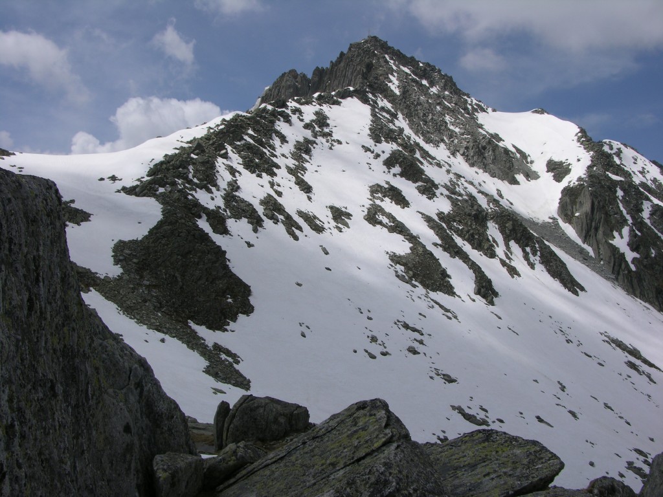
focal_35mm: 35
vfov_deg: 40.7
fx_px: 670
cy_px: 248
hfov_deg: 52.6
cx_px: 332
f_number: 8
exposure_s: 1/392
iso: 50
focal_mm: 8.9
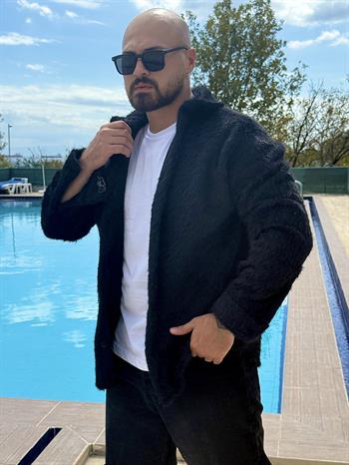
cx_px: 174
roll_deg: +0.2
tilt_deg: -5.8
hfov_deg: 30.3
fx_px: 645
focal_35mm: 48
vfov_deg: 39.6
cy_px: 232
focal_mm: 6.76
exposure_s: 1/5208
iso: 80
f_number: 1.78
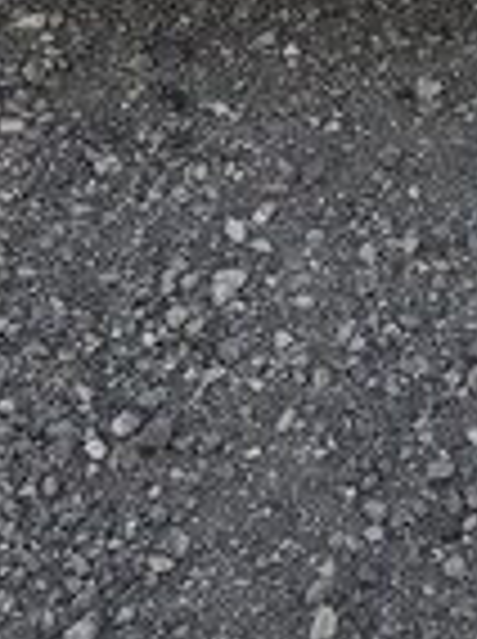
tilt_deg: -8.6
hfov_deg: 14.9
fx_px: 1806
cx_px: 436
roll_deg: -0.4
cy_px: -441
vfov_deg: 17.2
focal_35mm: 98
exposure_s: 1/118
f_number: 1.8
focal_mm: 3.99
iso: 20
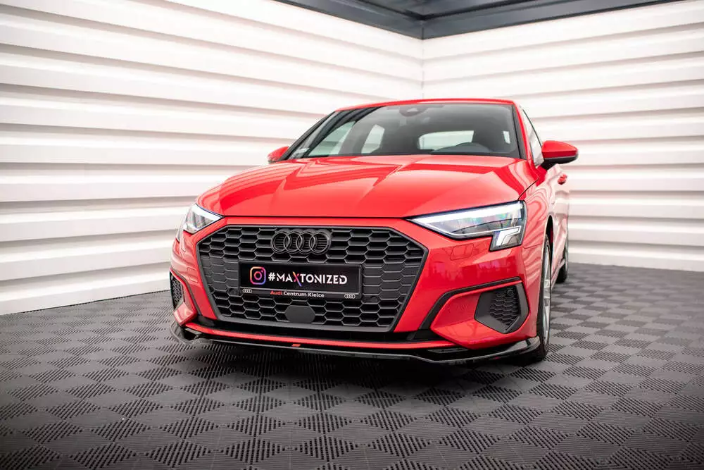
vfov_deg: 37.3
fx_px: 695
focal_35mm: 36
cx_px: 356
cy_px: 236
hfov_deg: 53.7
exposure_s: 1/100
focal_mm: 35
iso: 1000
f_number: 2.5
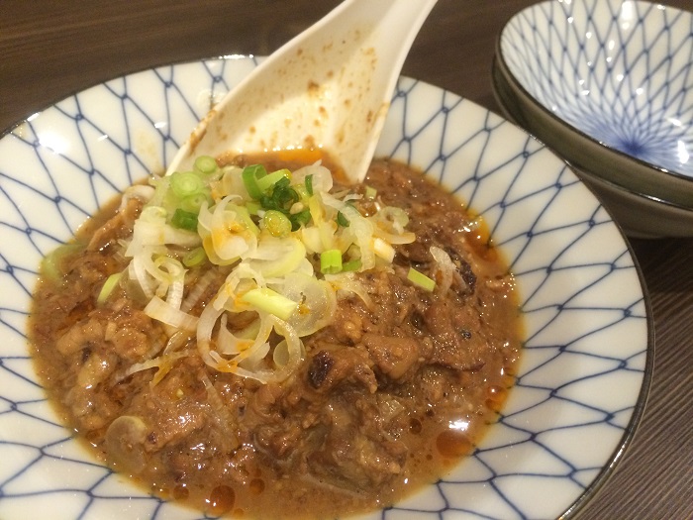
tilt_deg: -46.0
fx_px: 581
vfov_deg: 48.2
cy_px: 260
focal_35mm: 29
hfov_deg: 61.7
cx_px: 346
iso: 320
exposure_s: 1/20
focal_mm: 4.15
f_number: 2.2
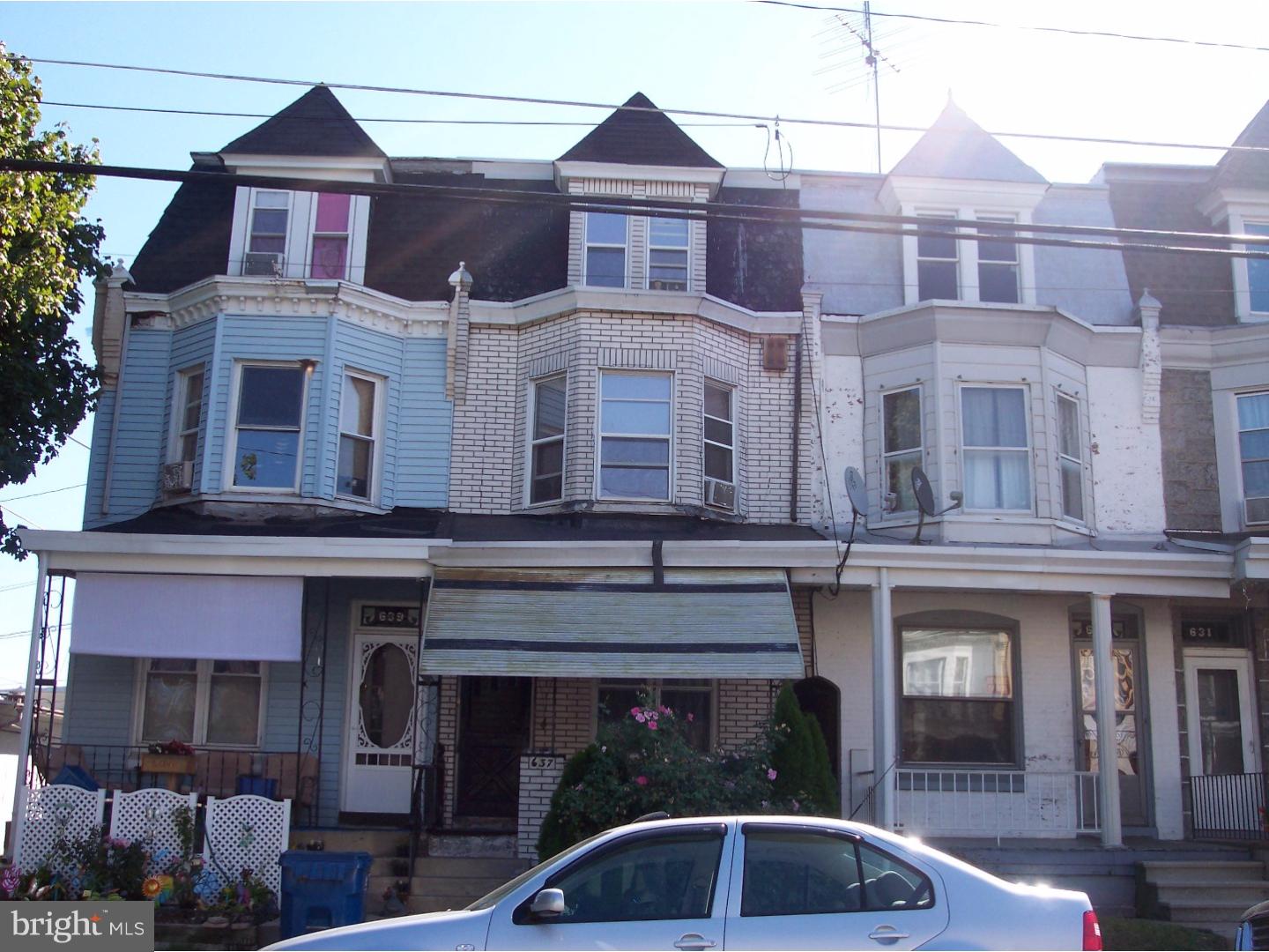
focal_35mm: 38
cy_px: 476
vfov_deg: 37.7
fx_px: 1393
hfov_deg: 49.0
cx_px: 634
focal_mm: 8
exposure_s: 1/350
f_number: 4.8
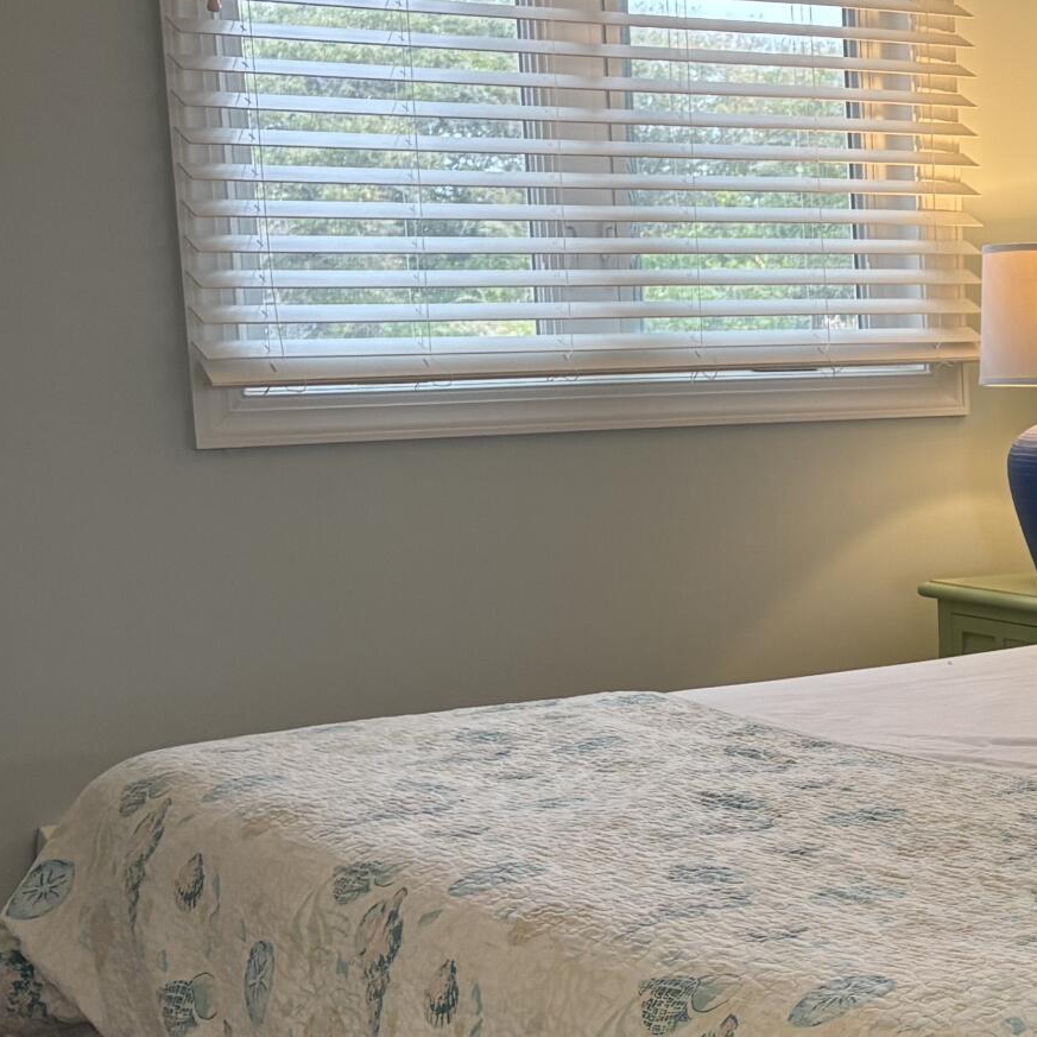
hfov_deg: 19.5
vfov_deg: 21.9
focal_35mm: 79
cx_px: 1481
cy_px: 663
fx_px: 2678
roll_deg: +0.6
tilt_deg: -8.3
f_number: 1.6
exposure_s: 1/60
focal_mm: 5.96
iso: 100
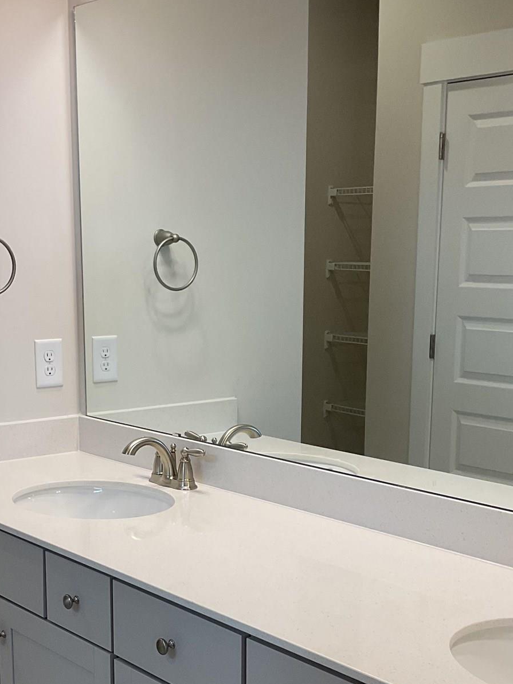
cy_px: 481
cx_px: 215
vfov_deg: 33.9
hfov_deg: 26.1
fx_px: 1106
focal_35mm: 56
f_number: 1.8
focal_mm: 3
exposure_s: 1/120
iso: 50
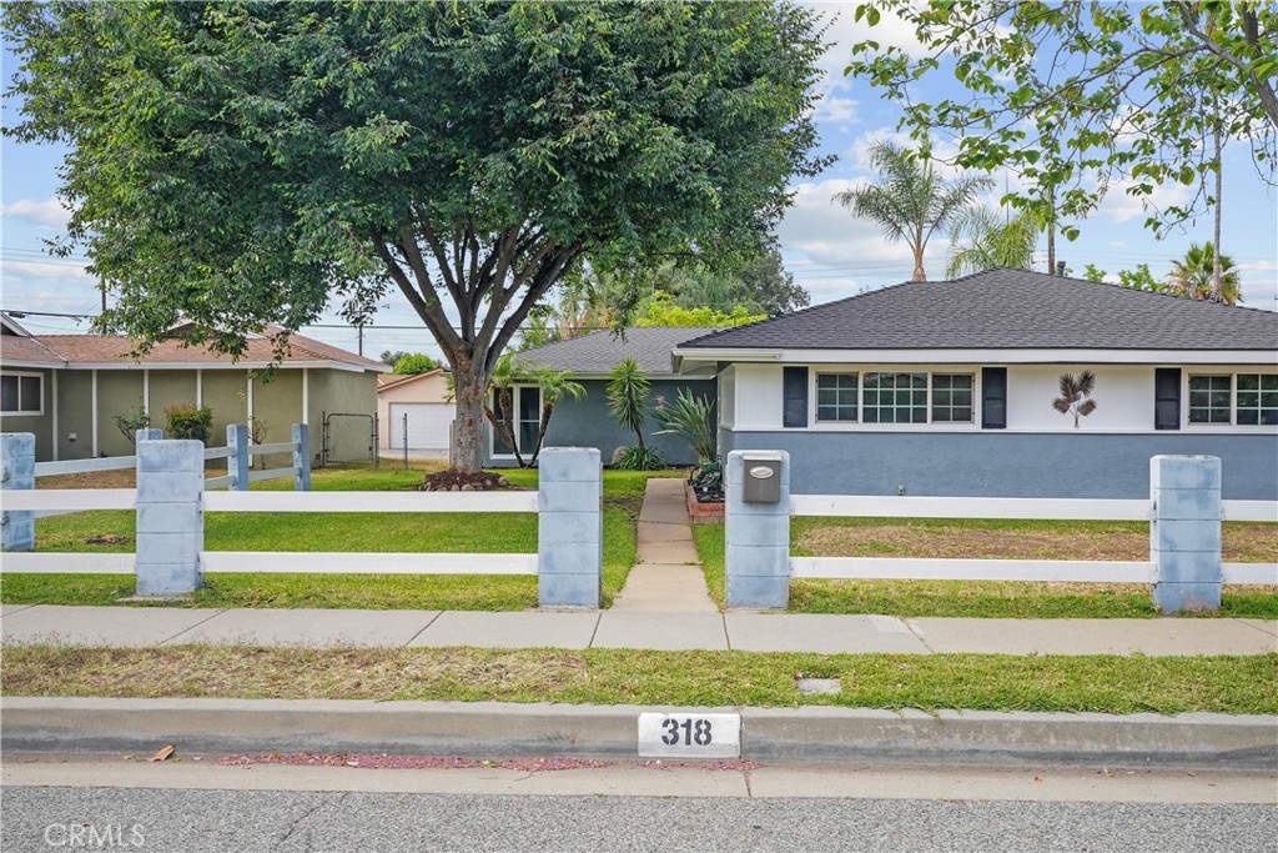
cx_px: 639
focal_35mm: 31
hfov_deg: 60.3
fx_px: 1101
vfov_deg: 42.3
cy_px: 426
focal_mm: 31
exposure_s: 1/160
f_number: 9
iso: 400
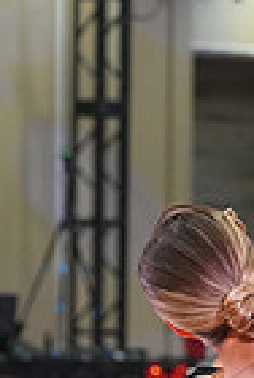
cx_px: 431
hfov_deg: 2.9
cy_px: 756
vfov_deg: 4.3
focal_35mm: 471
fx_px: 4960
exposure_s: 1/200
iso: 3200
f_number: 5.6
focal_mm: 114
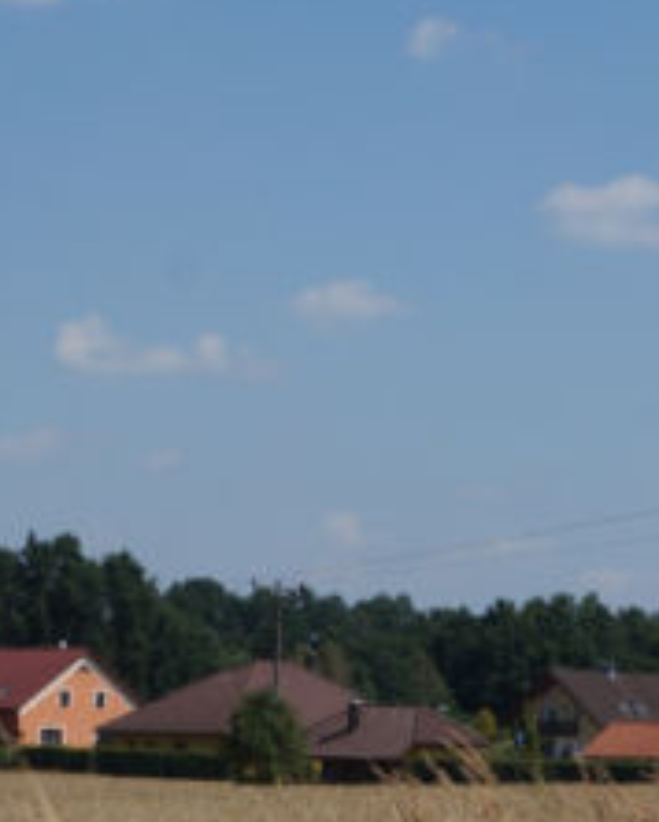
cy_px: 333
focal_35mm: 163
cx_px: 228
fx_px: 3968
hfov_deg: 9.5
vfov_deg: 11.8
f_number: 11
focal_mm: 38
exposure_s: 1/400
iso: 200
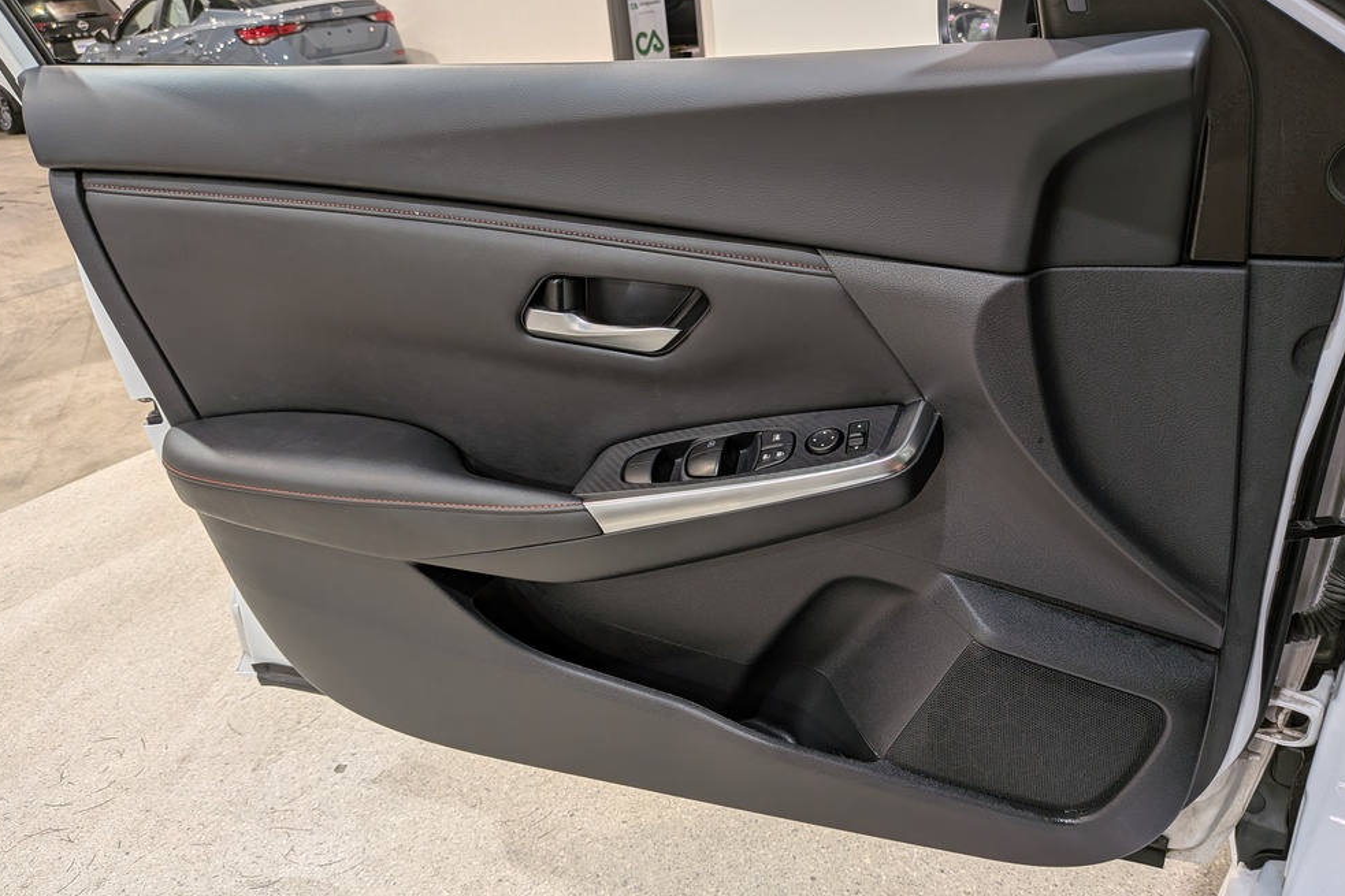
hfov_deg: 69.4
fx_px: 971
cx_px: 661
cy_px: 447
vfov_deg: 49.5
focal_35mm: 26
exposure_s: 1/186
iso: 29
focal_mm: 4.53
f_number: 1.7
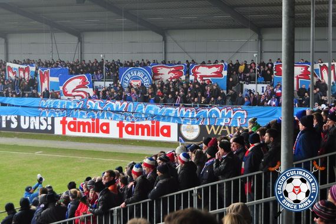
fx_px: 560
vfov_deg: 22.6
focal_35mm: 60
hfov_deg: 33.4
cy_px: 112
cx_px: 168
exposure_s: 1/160
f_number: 5
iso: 320
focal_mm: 40
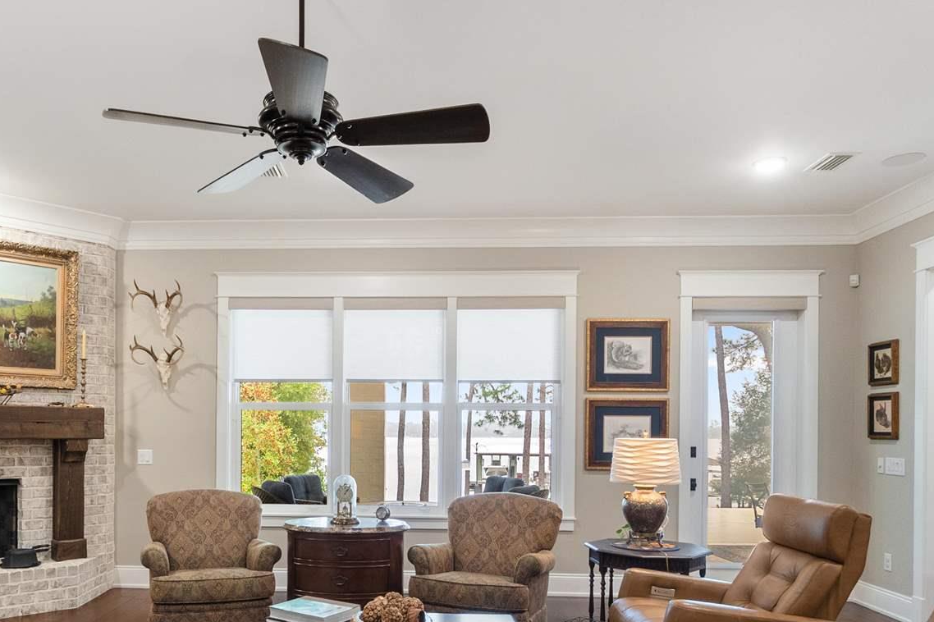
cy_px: 461
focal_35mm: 27
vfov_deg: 46.3
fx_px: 700
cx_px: 390
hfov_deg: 67.0
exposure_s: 1/13
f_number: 9
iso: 500
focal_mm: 10
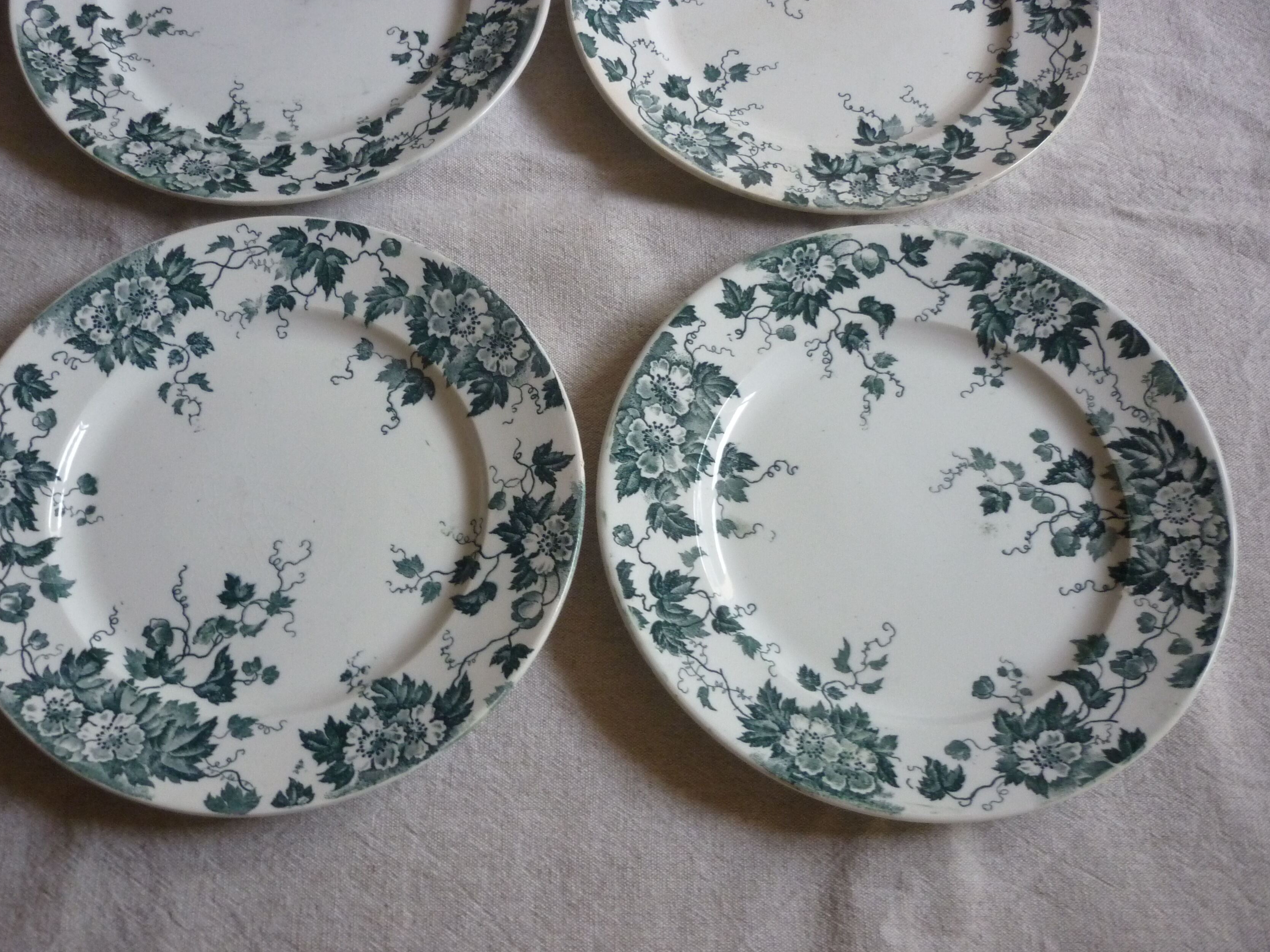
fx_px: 1321
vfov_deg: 39.6
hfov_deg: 51.3
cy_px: 501
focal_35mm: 36
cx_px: 584
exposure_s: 1/30
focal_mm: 5.5
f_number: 2.8
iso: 320
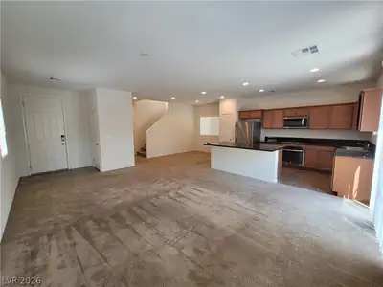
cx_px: 192
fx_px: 144
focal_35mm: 13
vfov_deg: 89.9
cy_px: 144
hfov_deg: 106.2
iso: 100
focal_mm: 2.2
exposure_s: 1/60
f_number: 2.2
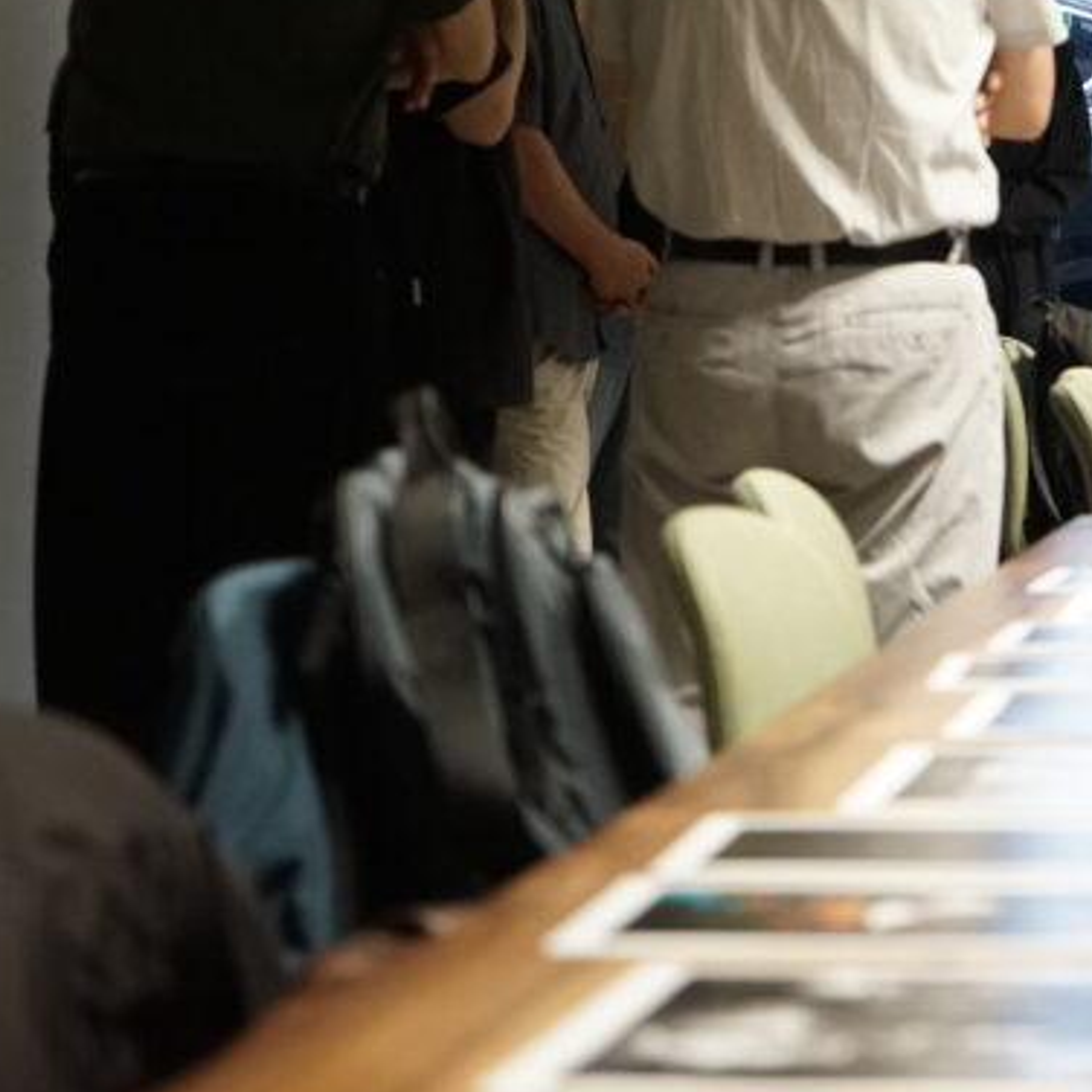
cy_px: 161
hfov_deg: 12.9
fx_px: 4711
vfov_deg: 13.1
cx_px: 1348
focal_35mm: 132
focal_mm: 57
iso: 3200
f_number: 4.5
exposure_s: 1/80
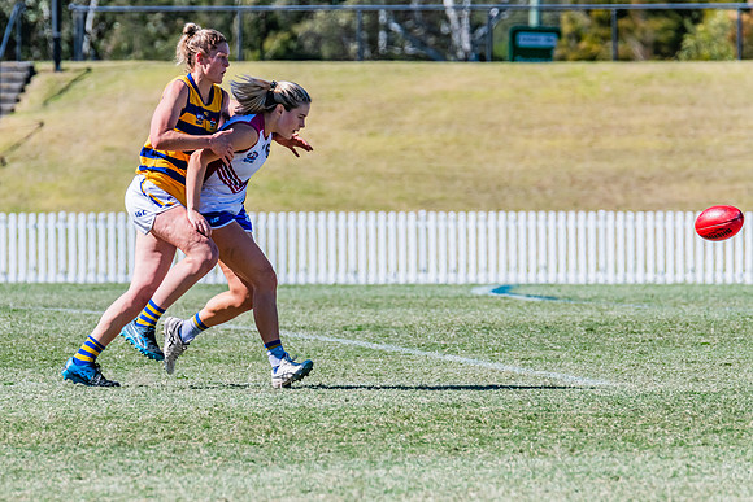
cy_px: 306
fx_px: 10885
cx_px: 292
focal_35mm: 520
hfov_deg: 4.0
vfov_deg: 2.6
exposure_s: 1/1600
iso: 800
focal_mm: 420
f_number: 10
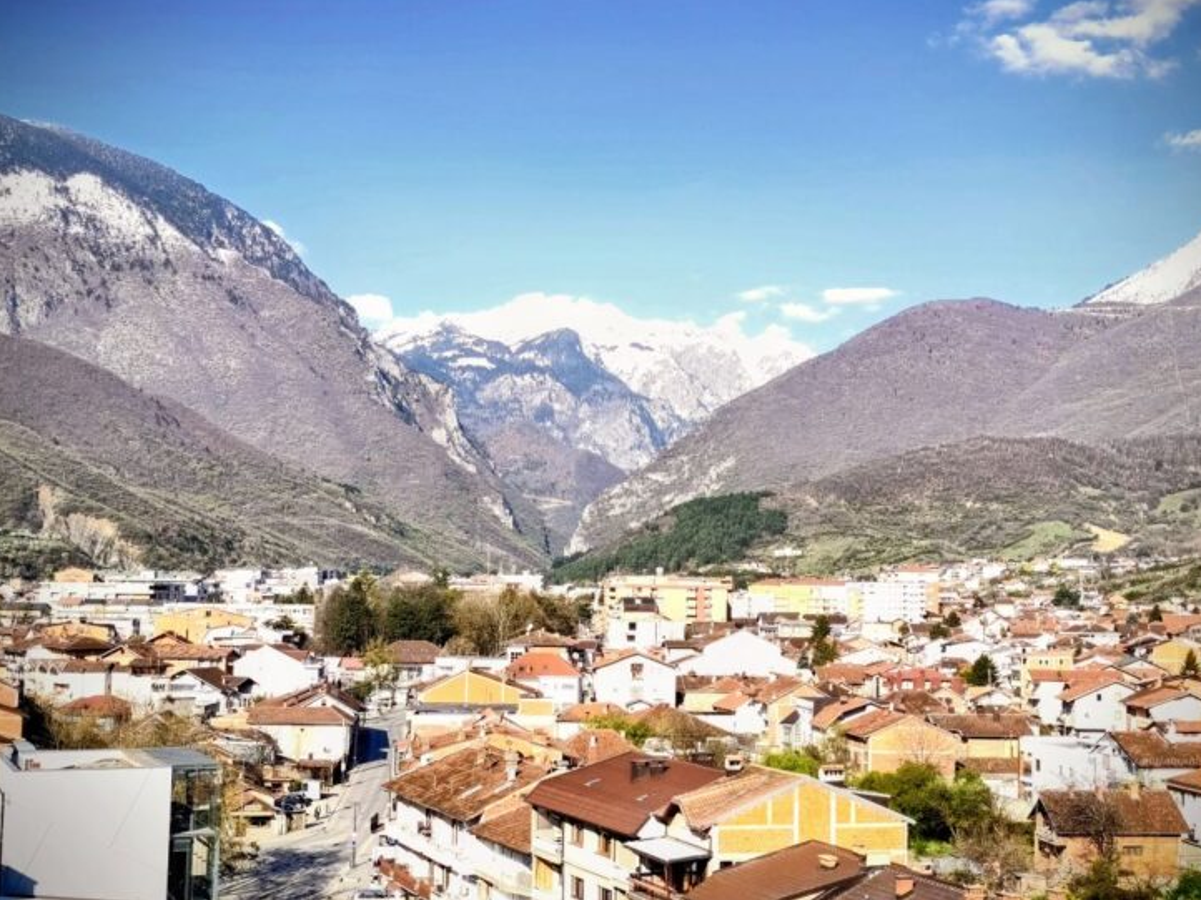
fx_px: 1769
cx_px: 605
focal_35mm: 51
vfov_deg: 28.5
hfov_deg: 37.5
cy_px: 443
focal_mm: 6.14
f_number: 1.65
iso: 50
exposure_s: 1/435
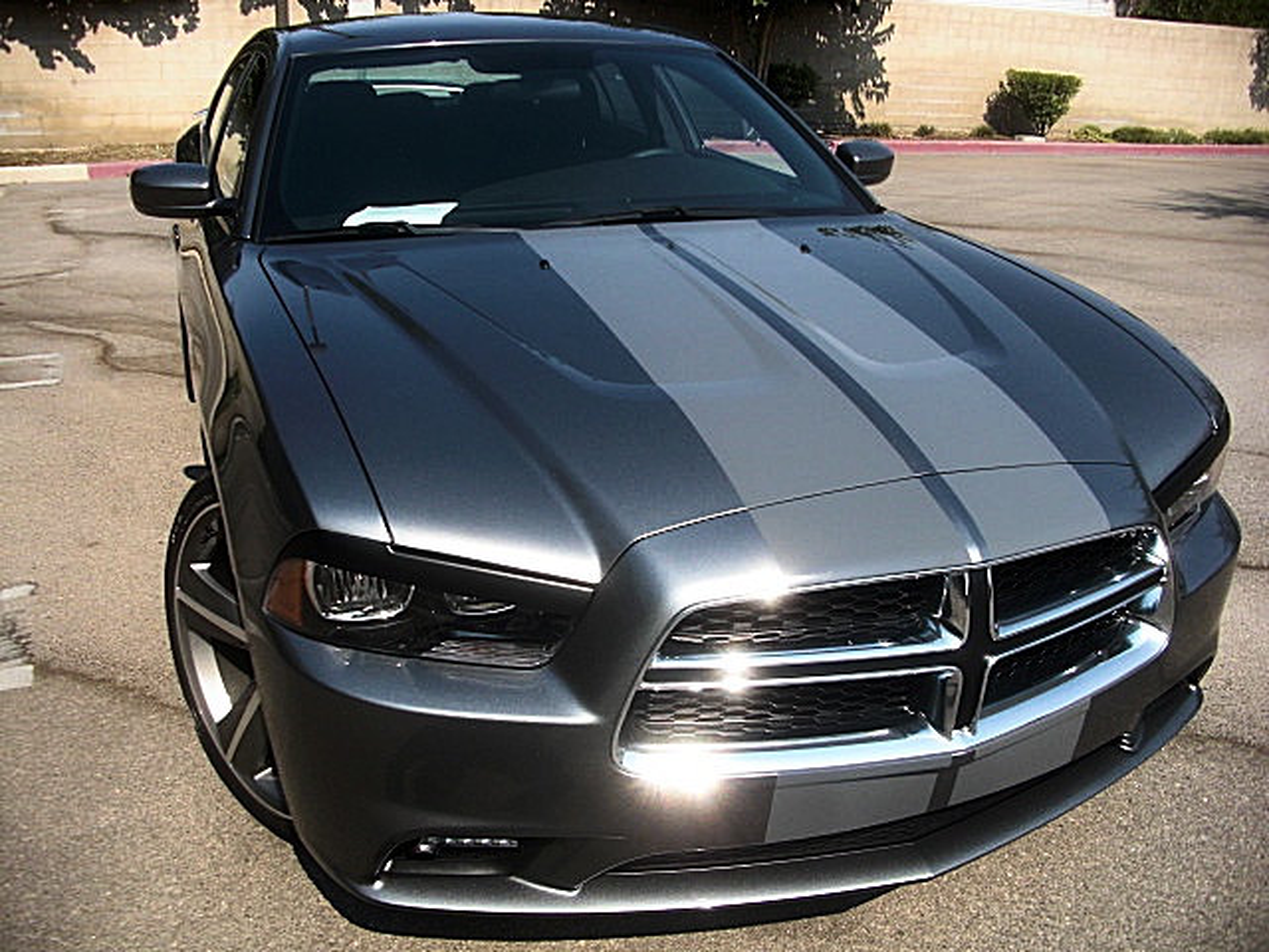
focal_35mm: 36
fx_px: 1320
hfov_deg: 51.4
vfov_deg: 39.7
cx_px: 634
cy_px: 476
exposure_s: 1/640
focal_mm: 6.3
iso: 50
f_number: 2.8
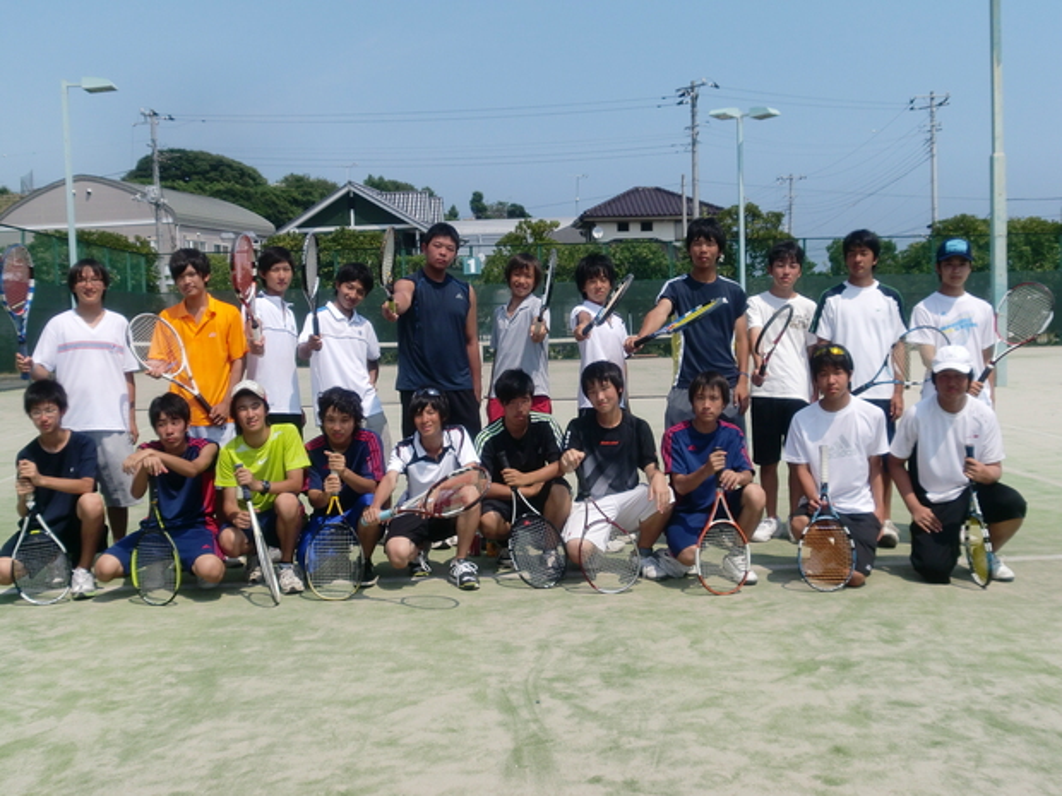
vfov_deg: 36.8
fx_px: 1196
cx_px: 531
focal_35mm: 39
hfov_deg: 47.9
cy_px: 398
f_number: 9.1
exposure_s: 1/160
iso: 64
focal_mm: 6.51
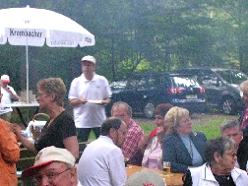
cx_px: 128
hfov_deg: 17.7
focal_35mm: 111
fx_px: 795
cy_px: 181
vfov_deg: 13.2
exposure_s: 1/30
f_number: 2.8
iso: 400
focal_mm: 8.9
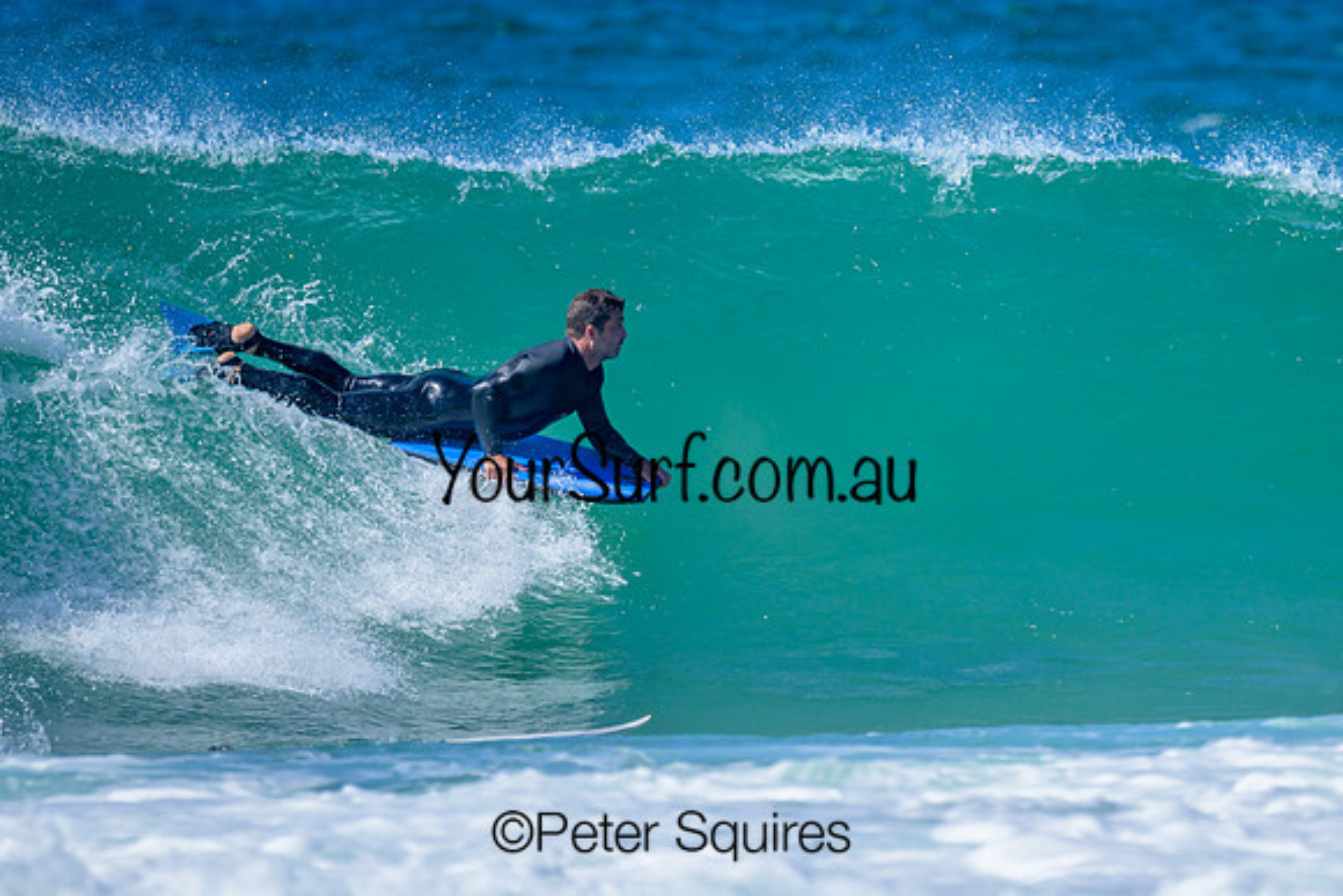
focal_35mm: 956
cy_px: 383
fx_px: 35683
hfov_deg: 2.2
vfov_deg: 1.4
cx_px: 803
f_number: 6.3
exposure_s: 1/2000
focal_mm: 800
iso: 400
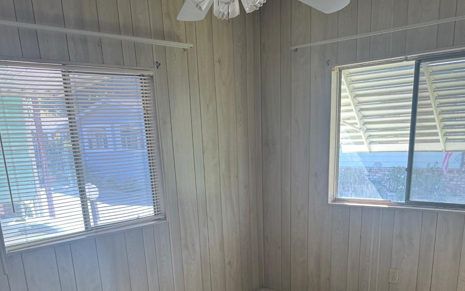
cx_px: 223
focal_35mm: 36
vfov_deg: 32.7
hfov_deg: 54.0
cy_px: 286
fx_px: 456
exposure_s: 1/121
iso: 100
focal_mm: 6.76
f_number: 1.78
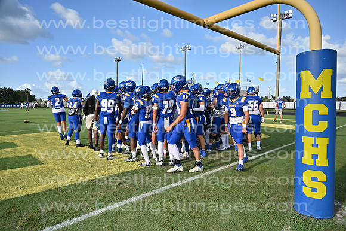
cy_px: 116
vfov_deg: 53.1
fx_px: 231
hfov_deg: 73.8
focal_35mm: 24
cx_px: 173
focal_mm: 24
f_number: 4
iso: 800
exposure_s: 1/8000
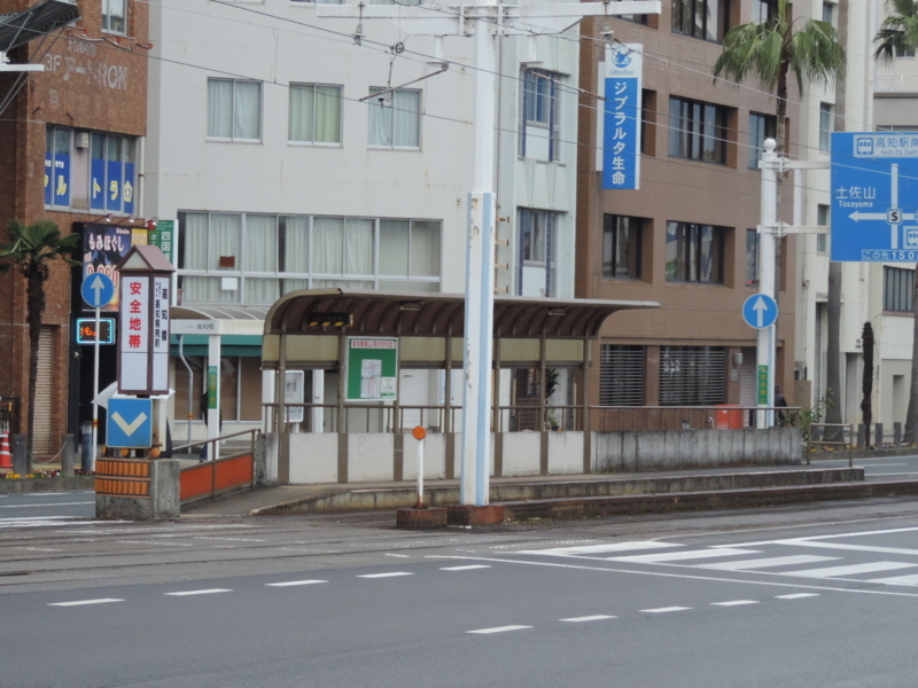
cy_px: 344
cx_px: 459
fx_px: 3845
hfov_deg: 13.6
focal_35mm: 145
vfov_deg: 10.2
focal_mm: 25.8
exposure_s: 1/125
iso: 220
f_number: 4.4
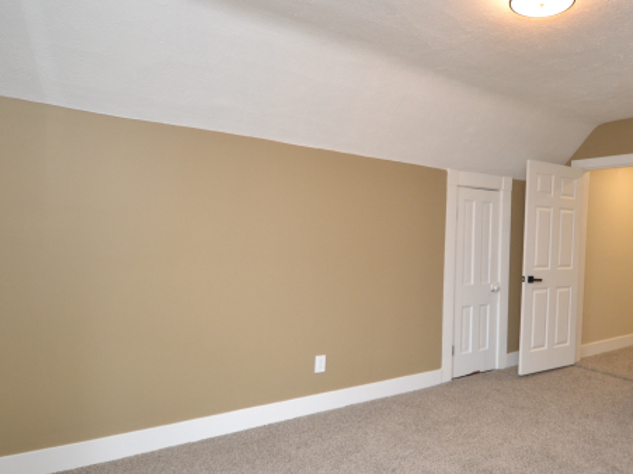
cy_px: 248
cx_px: 428
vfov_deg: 56.8
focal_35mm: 24
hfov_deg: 69.3
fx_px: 439
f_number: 3.5
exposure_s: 1/60
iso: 720
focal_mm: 10
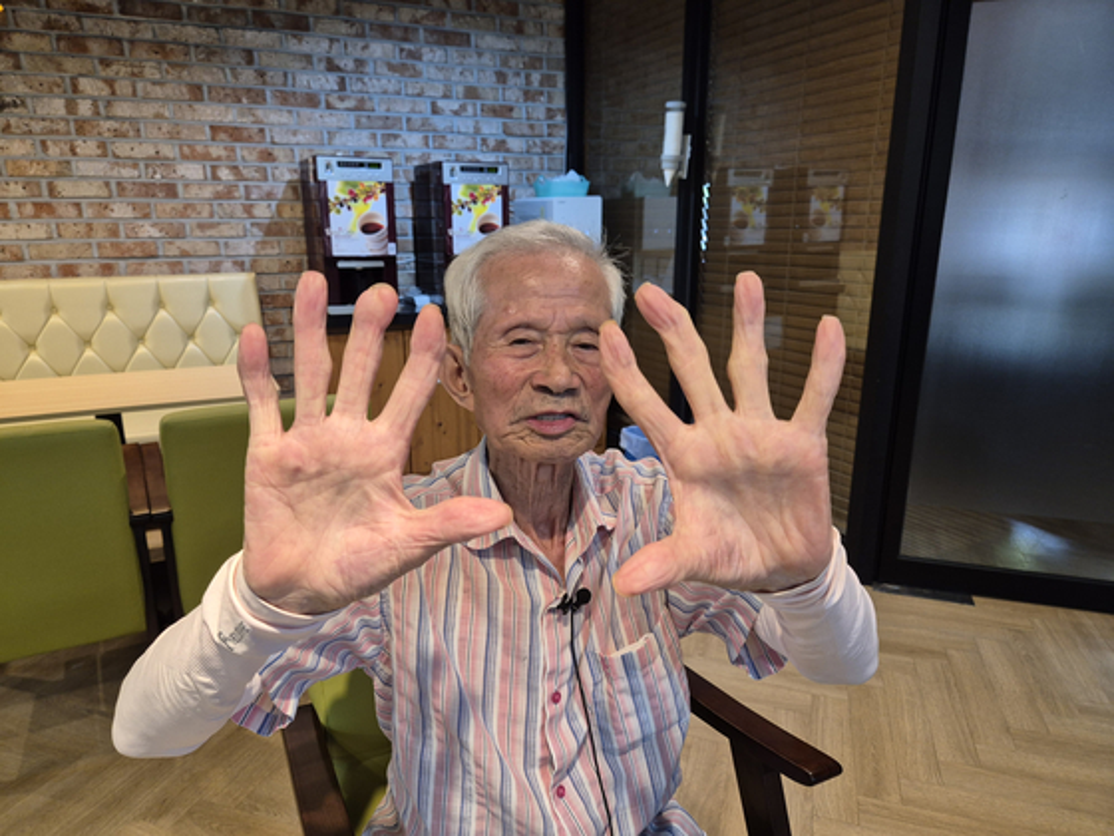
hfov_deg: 73.9
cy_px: 418
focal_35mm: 23
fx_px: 740
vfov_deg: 58.9
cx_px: 557
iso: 320
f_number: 1.8
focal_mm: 5.4
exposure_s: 1/120
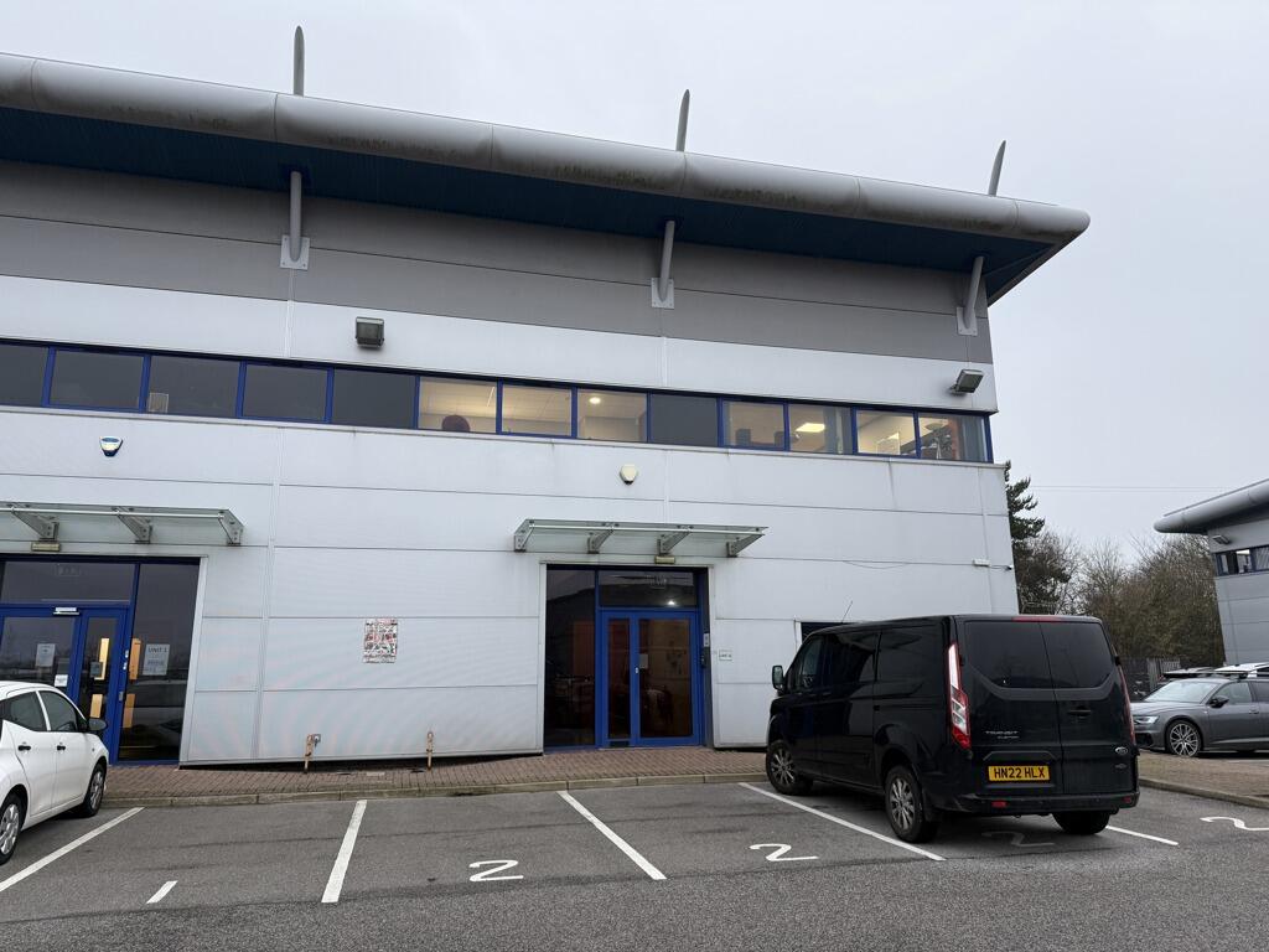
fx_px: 880
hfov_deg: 71.6
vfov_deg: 56.8
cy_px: 476
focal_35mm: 24
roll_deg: +0.8
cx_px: 634
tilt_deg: +13.0
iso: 200
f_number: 1.78
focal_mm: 6.76
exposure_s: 1/100
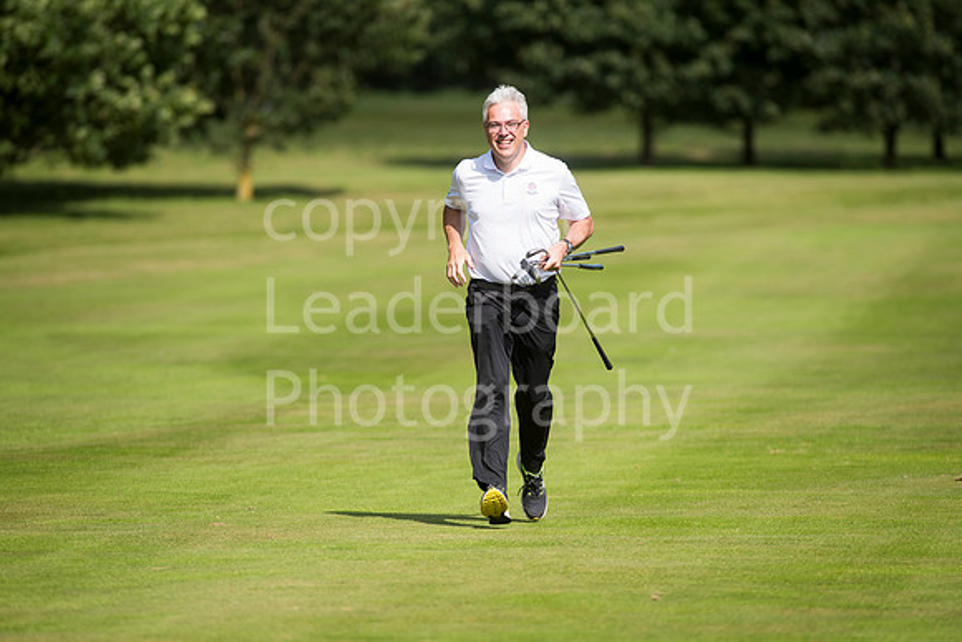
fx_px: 8018
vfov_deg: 4.6
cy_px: 321
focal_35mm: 300
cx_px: 481
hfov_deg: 6.9
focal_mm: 300
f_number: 5
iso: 200
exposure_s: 1/1250
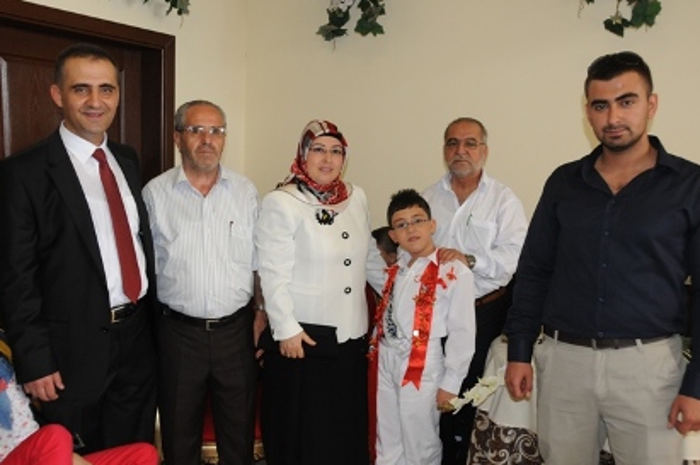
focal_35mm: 36
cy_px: 250
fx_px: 699
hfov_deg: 53.2
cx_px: 337
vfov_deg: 36.8
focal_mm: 22
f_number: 5
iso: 1000
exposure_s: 1/60
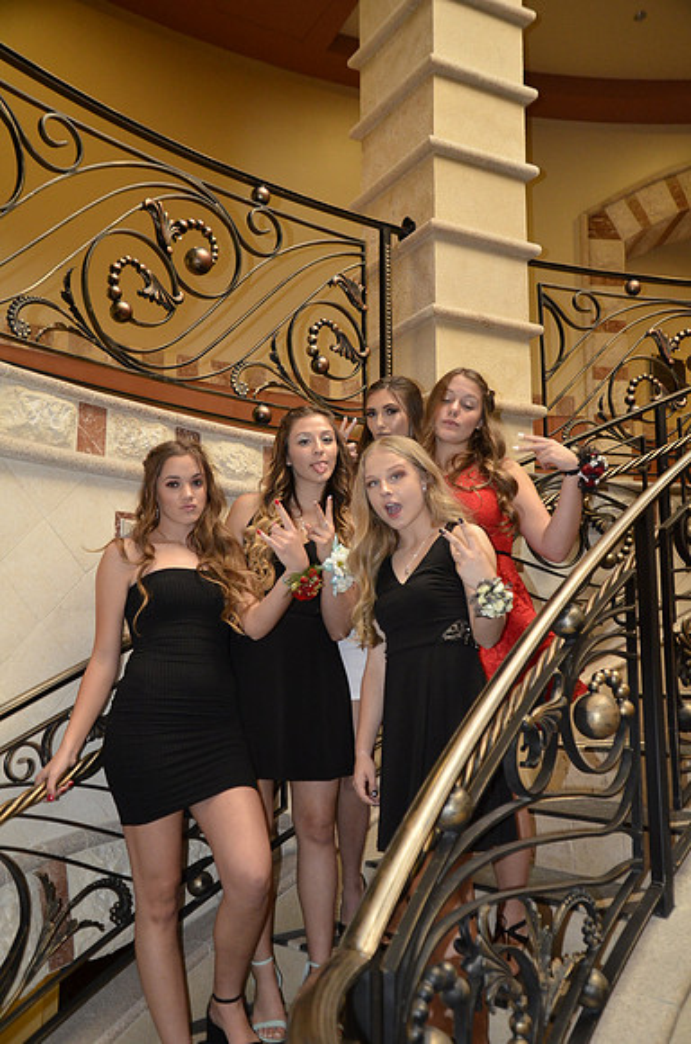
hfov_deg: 38.2
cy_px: 522
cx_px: 346
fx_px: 998
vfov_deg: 55.2
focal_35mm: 34
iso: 1600
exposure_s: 1/60
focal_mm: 23
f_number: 3.5
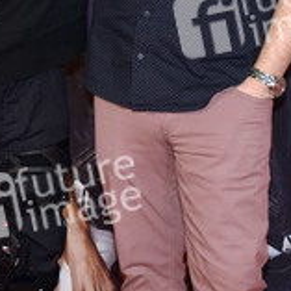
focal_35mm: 95
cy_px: -78
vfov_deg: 17.3
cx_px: 100
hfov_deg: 18.3
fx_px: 904
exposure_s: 1/80
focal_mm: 44
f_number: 6.3
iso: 1000
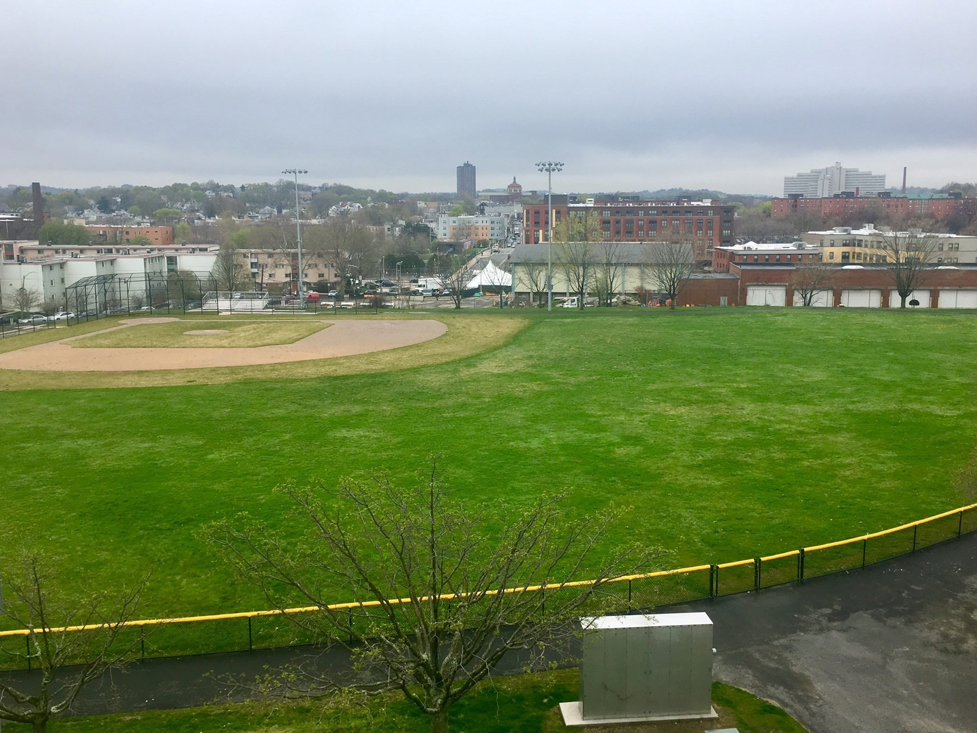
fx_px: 903
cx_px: 506
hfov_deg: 56.8
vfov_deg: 44.1
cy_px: 342
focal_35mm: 32
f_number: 2.2
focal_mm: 4.15
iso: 25
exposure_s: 1/712
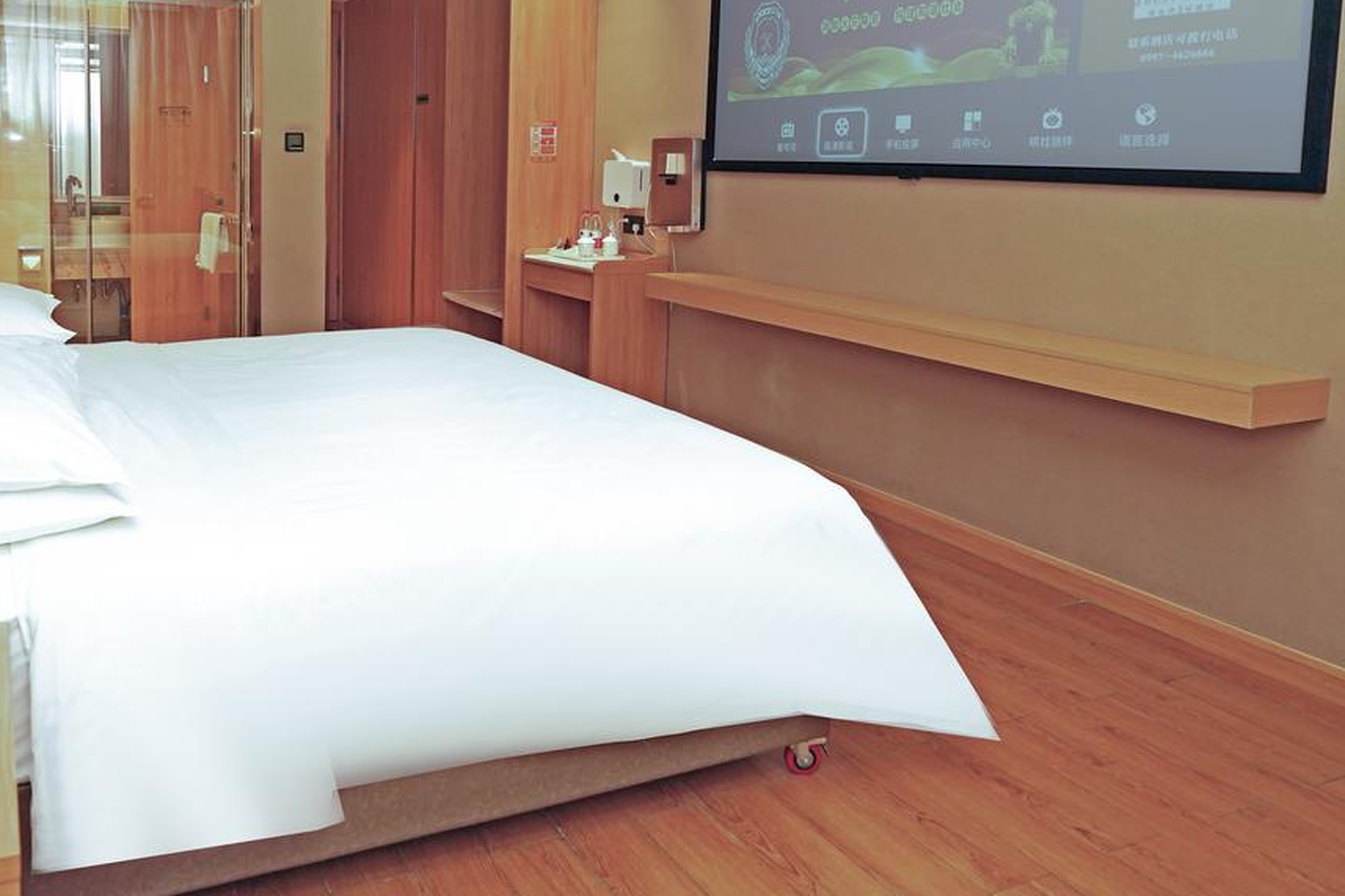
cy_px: 248
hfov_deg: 63.3
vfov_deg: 45.1
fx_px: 1046
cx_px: 416
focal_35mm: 28
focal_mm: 16
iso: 1250
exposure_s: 1/125
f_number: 4
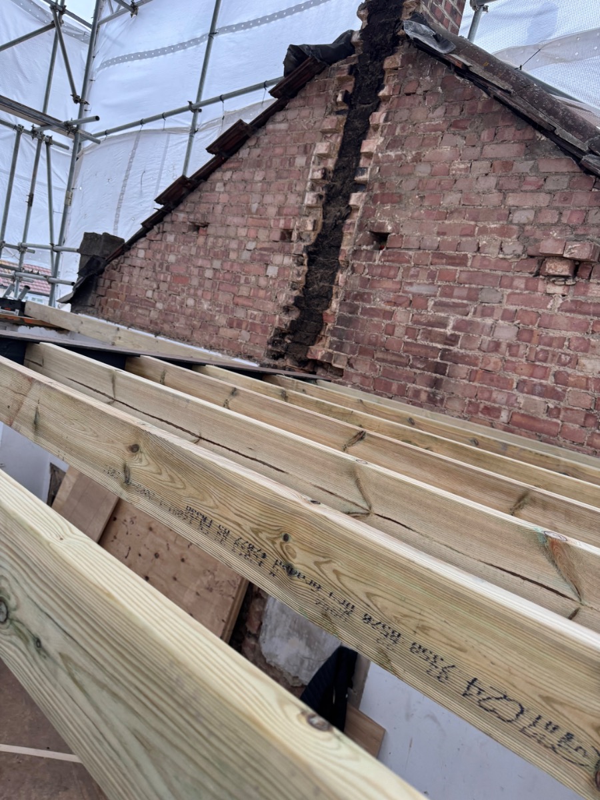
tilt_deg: -4.2
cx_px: 300
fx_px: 555
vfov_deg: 71.6
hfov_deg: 56.8
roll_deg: -11.6
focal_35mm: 24
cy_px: 400
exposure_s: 1/121
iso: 160
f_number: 1.78
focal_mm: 6.76
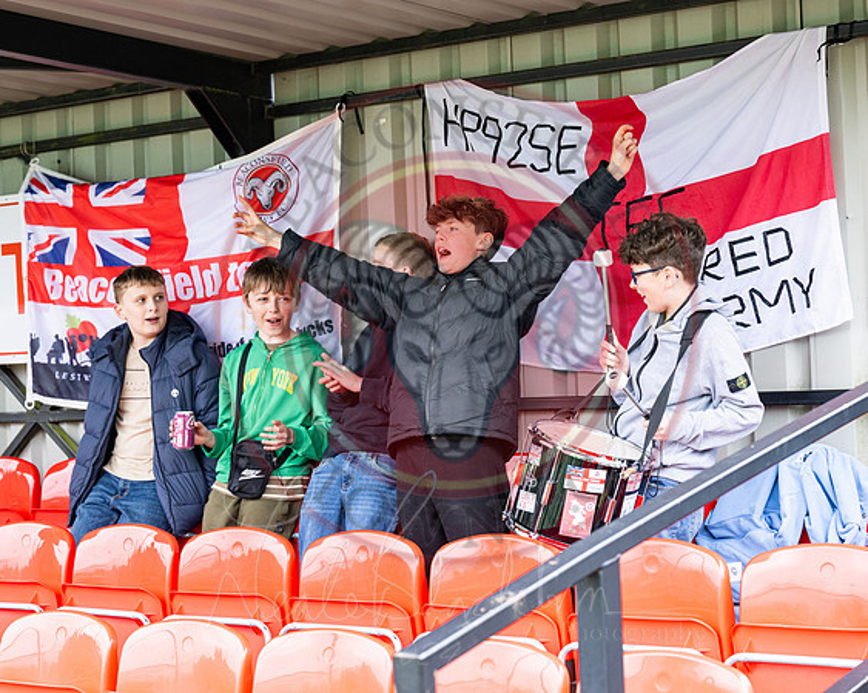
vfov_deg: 18.6
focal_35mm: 82
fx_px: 2114
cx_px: 396
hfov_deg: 23.2
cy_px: 346
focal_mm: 70
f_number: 4.5
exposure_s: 1/160
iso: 400
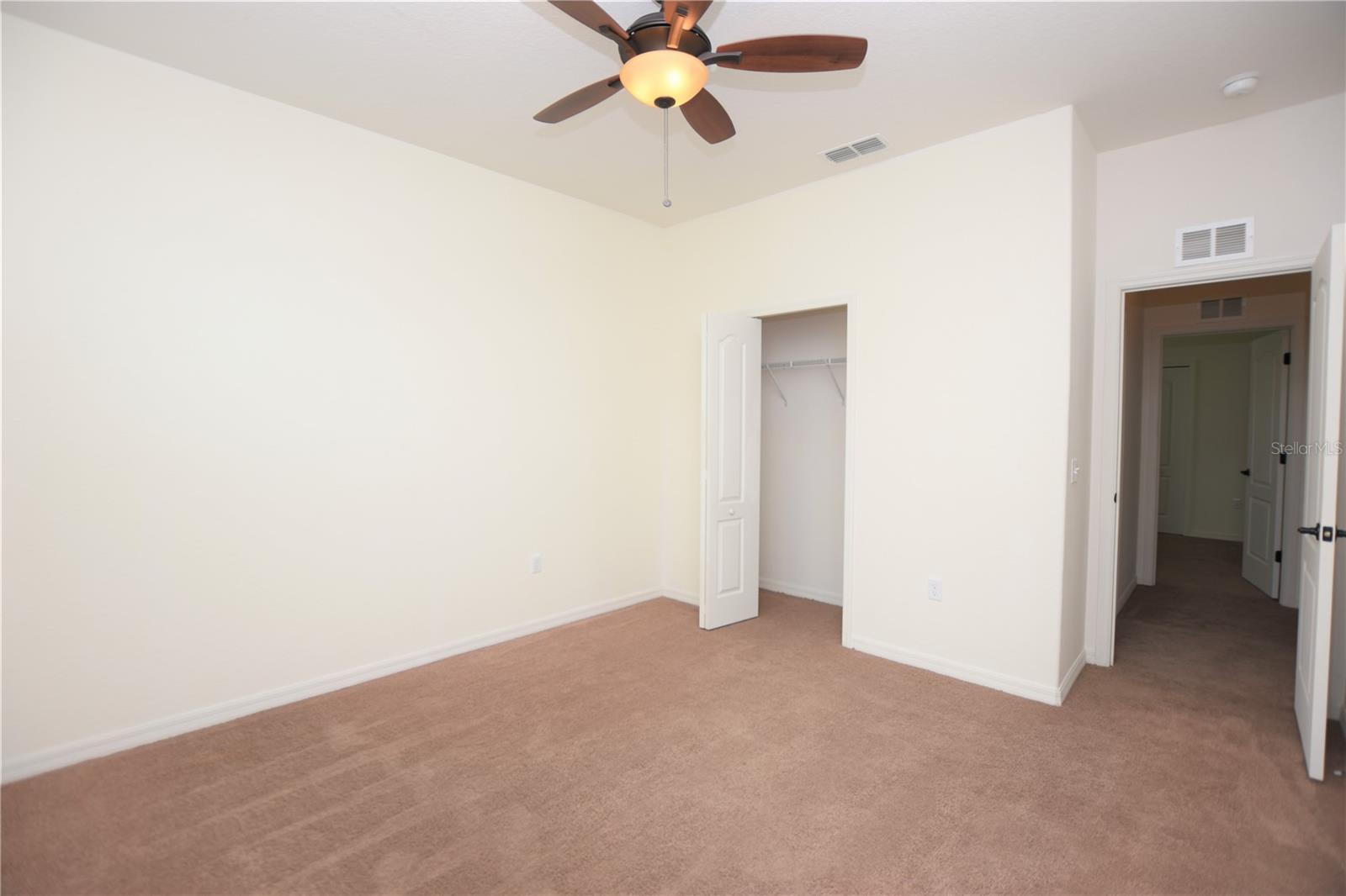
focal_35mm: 15
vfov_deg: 77.3
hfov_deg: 100.4
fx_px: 561
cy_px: 448
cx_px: 673
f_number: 3.5
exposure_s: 1/125
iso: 100
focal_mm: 10
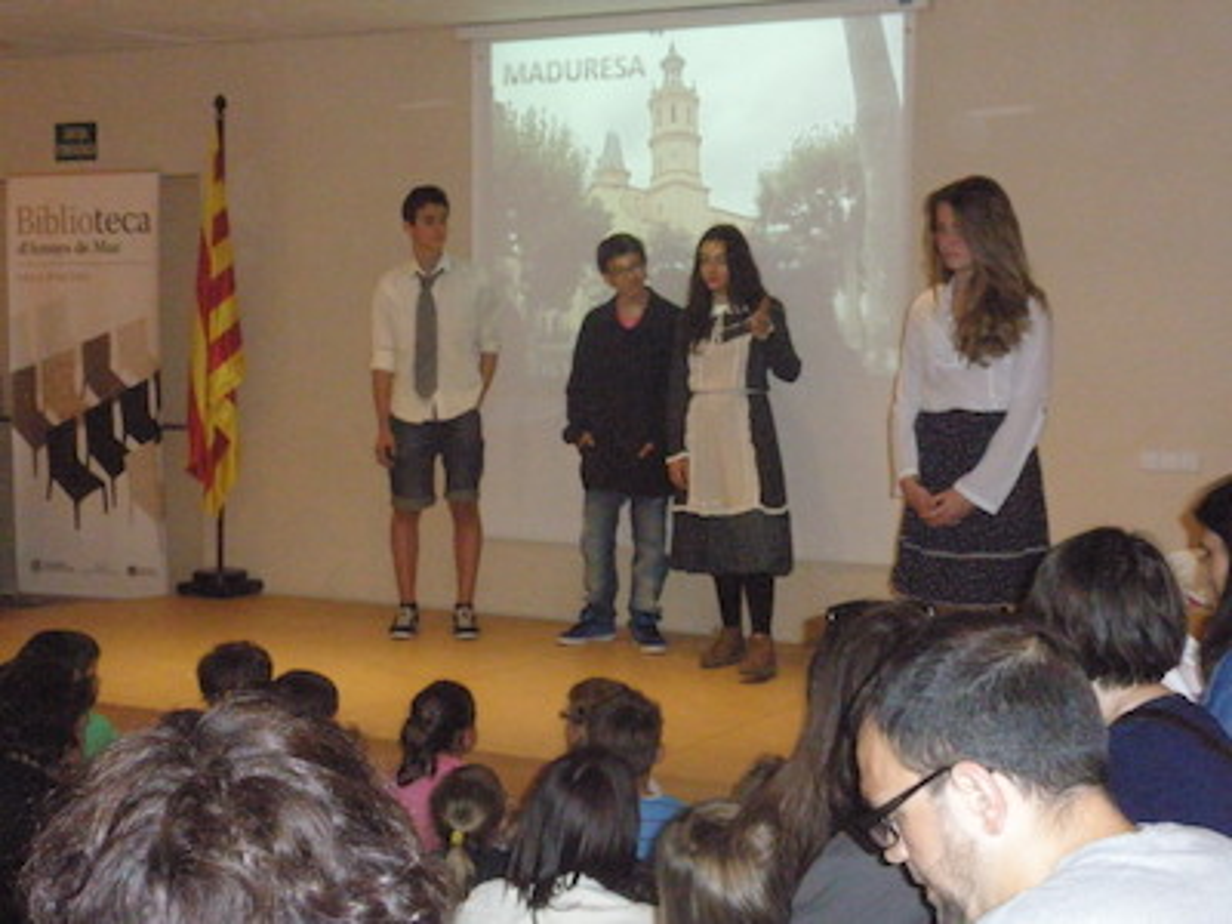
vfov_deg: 24.4
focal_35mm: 60
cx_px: 616
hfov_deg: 32.2
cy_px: 462
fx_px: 2135
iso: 640
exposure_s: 1/60
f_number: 4.7
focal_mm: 10.7
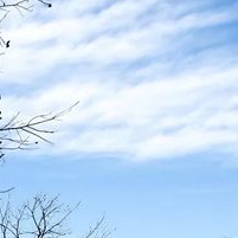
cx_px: -337
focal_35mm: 52
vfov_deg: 23.0
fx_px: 404
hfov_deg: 15.1
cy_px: 398
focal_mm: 12
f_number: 9
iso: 640
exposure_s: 1/250
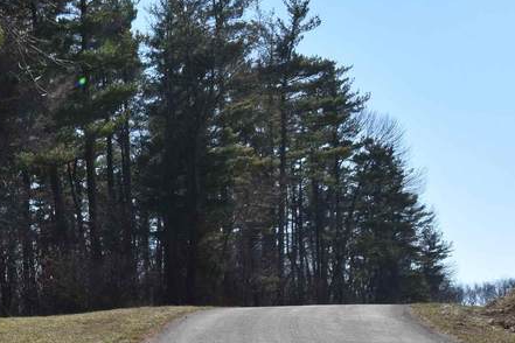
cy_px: 365
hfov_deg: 21.6
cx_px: -112
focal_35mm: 87
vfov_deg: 15.3
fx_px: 1244
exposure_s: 1/200
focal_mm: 20
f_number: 13
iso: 100
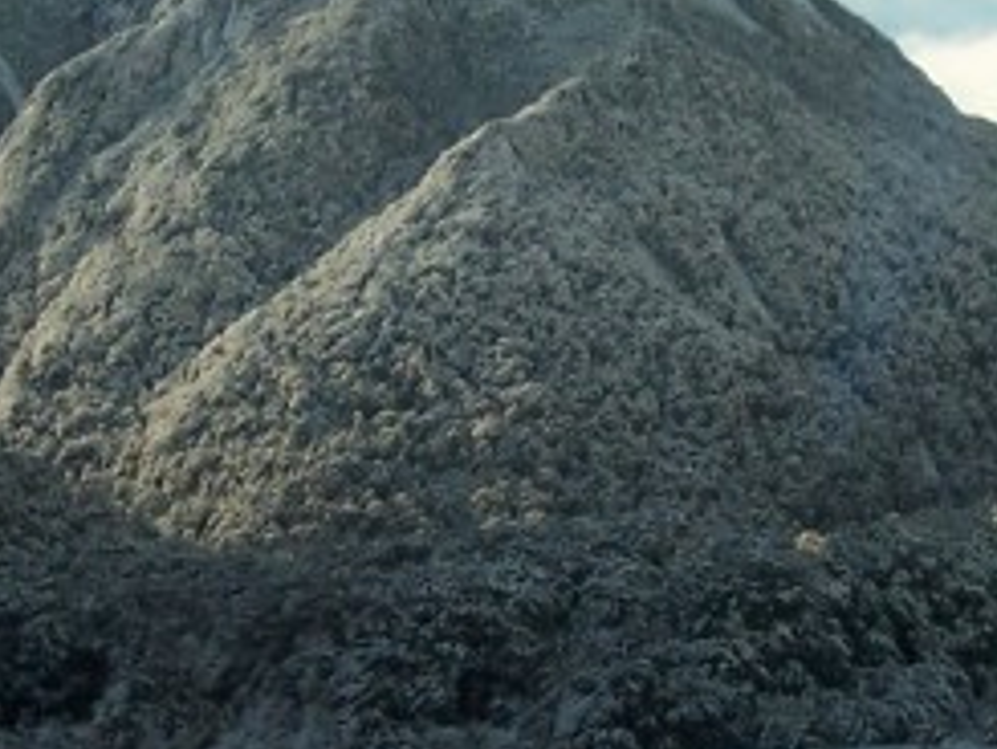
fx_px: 3573
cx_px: 545
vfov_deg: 11.9
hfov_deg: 15.9
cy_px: 167
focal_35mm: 124
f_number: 2.8
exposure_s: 1/350
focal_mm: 6.3
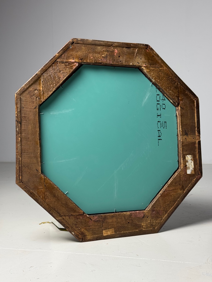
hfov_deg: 30.3
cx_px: 106
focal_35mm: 48
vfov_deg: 39.7
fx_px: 392
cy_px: 141
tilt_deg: -1.4
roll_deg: +0.5
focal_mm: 6.76
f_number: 1.78
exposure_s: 1/50
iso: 100
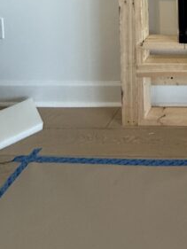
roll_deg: +0.0
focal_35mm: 51
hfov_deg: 22.9
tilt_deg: -2.7
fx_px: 367
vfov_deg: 25.8
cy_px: -139
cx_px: 284
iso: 250
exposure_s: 1/120
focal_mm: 2.22
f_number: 2.2
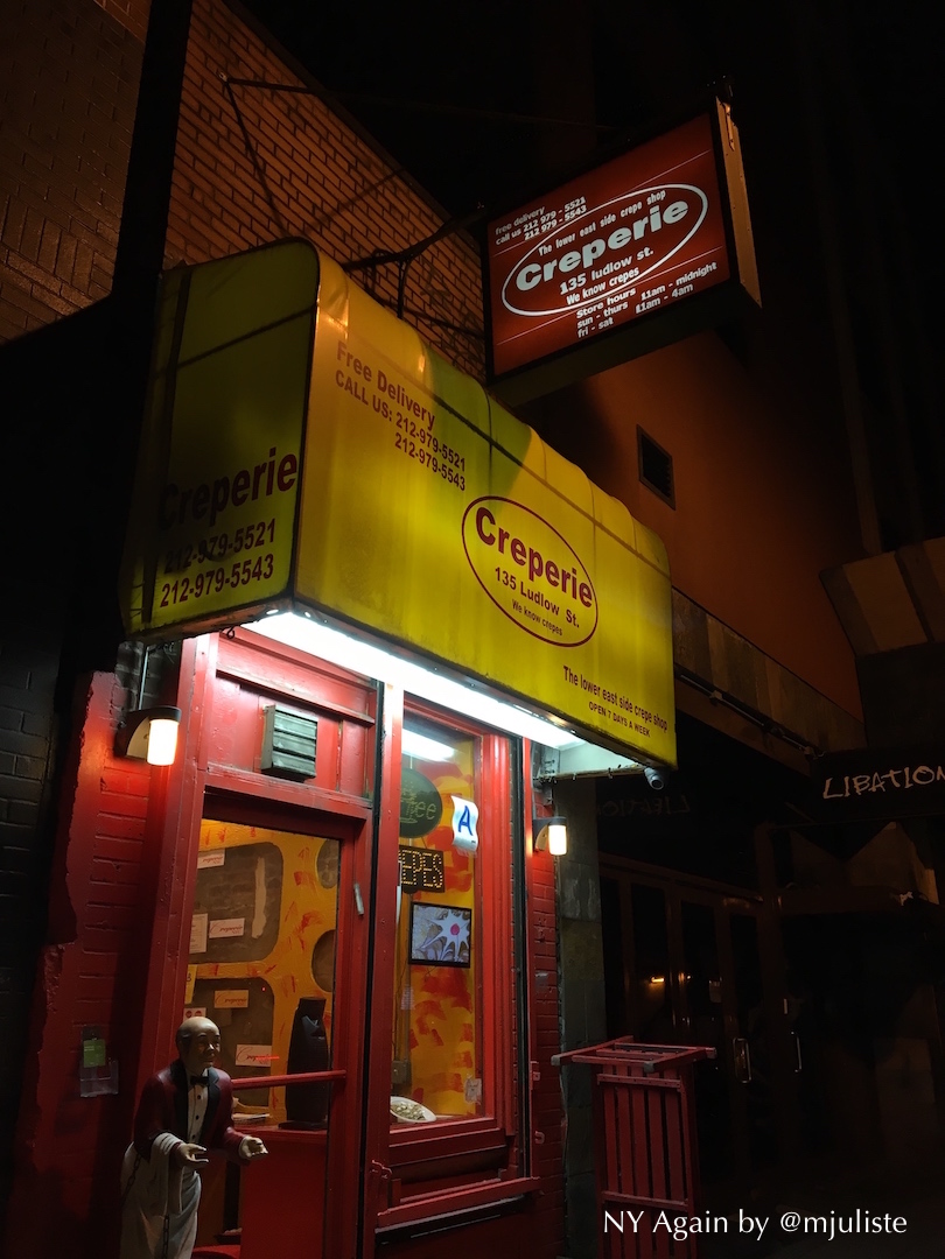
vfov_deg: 61.7
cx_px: 472
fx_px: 1056
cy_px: 630
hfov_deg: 48.2
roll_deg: +1.1
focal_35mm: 29
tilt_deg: +21.3
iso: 50
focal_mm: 4.15
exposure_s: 1/30
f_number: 2.2
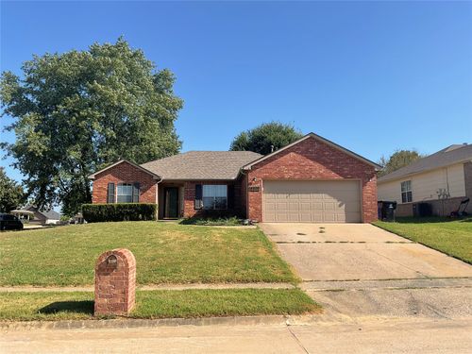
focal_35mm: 29
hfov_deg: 61.7
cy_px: 177
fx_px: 395
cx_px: 236
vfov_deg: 48.2
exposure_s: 1/1912
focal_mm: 3
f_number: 1.8
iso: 16
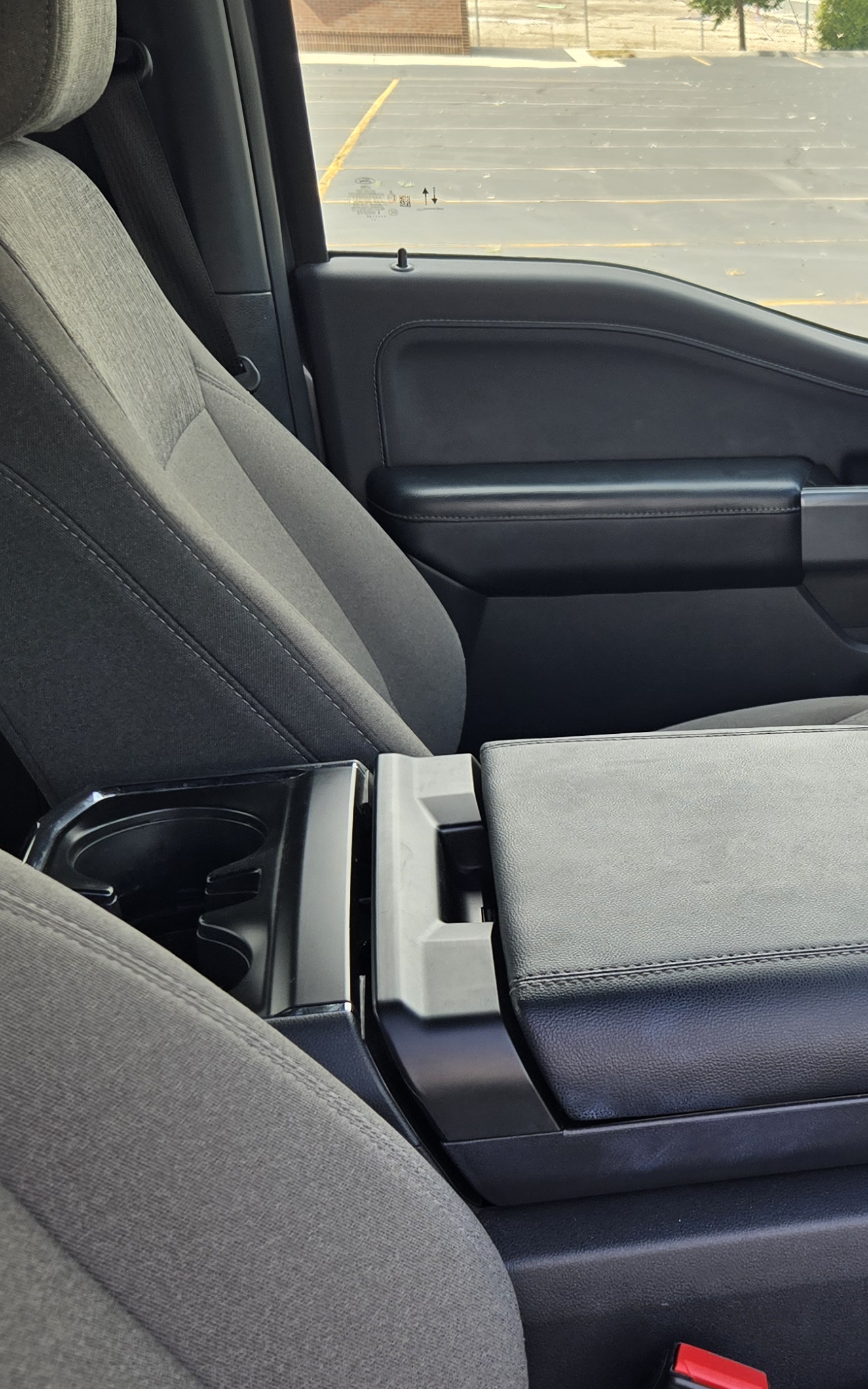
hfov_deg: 26.3
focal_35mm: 46
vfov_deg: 43.4
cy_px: 774
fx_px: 1741
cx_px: 893
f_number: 1.8
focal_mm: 5.4
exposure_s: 1/283
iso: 25
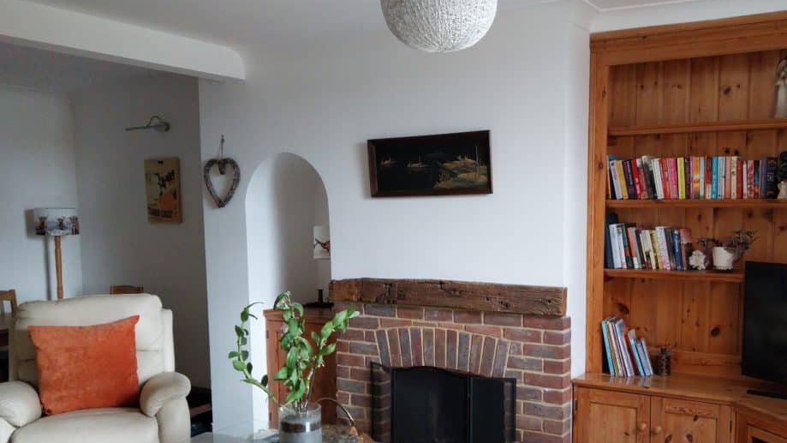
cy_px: 285
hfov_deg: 53.5
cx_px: 486
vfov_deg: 31.8
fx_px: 772
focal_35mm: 37
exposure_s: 1/50
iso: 160
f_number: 1.8
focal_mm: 4
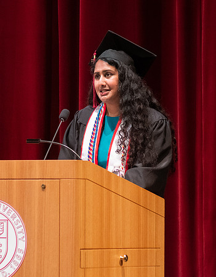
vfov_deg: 5.5
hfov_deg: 4.3
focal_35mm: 354
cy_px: 126
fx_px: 2870
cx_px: 118
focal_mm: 145
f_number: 3.5
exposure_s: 1/160
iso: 1600
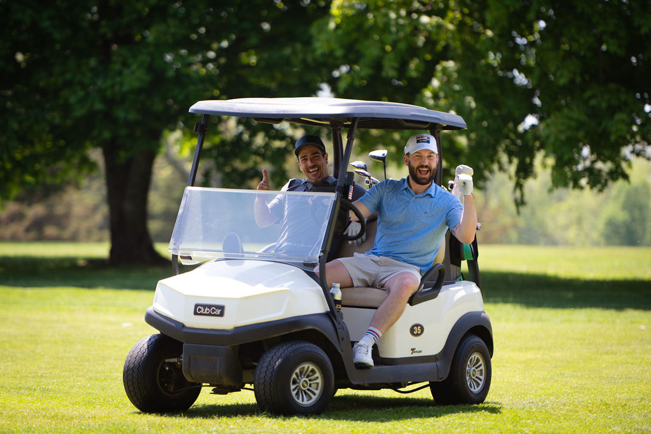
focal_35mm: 183
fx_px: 3312
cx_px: 310
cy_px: 207
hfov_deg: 11.2
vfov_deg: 7.5
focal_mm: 175
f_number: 2.8
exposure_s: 1/400
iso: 100
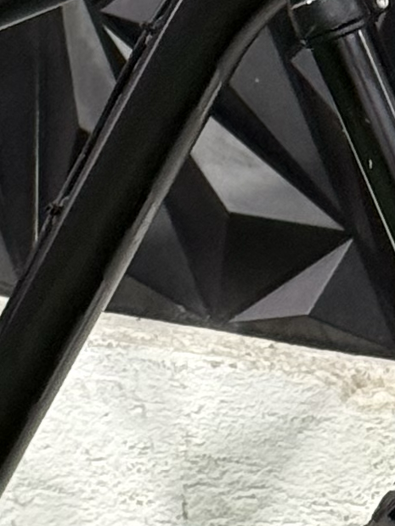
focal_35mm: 312
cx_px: 127
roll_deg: +0.0
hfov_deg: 4.8
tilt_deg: -10.9
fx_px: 4747
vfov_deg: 6.3
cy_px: -100
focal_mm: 6.76
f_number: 1.78
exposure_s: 1/60
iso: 250
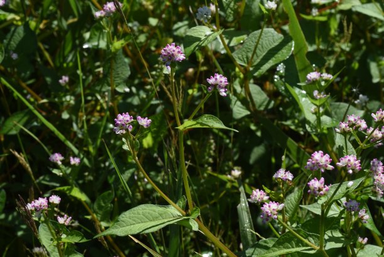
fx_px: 961
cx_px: 192
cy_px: 128
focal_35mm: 90
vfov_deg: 15.2
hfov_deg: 22.6
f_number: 25
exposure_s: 1/160
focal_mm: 90
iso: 400
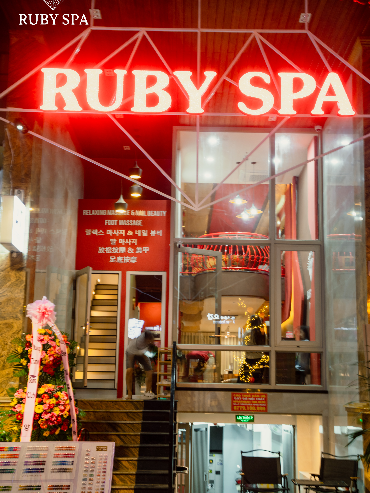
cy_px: 251
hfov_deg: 26.8
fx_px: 777
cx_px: 187
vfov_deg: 35.2
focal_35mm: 55
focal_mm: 49.5
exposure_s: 1
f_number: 8
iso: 100
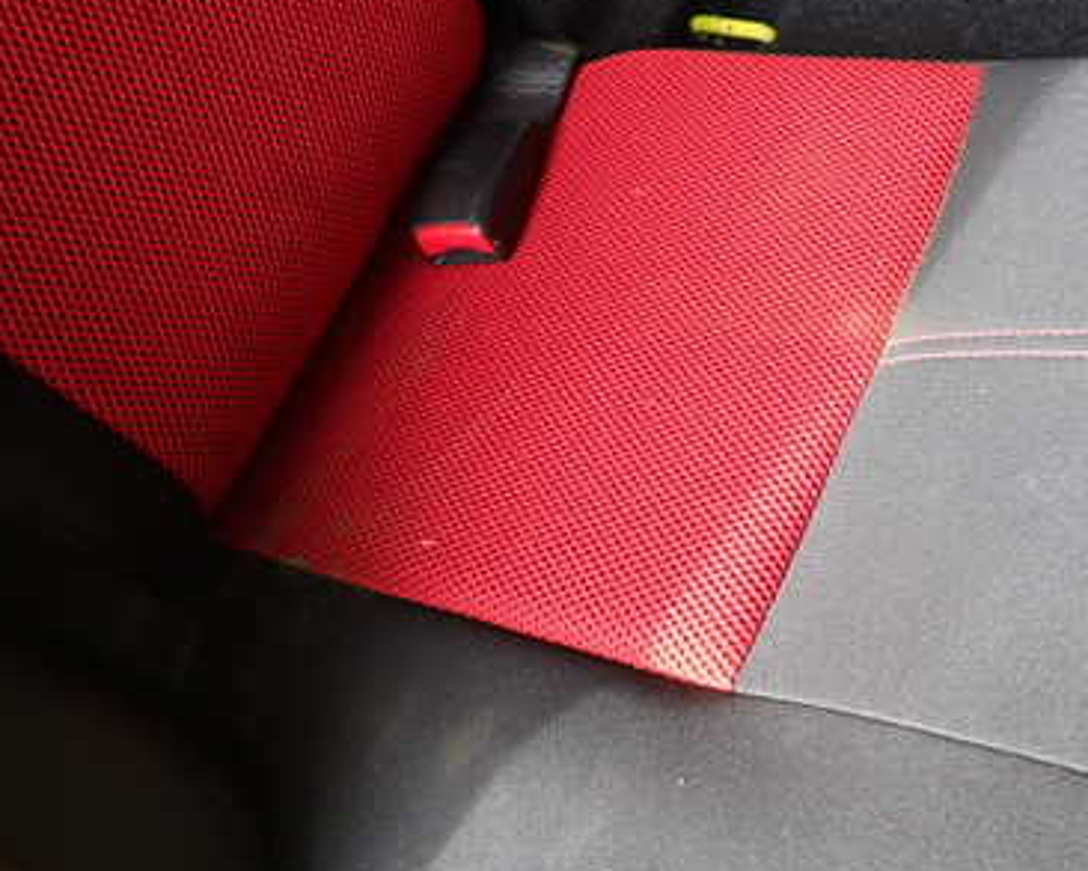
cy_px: 553
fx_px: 1288
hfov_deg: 44.8
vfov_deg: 37.1
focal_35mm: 40
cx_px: 767
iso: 125
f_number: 2
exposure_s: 1/125
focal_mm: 4.5
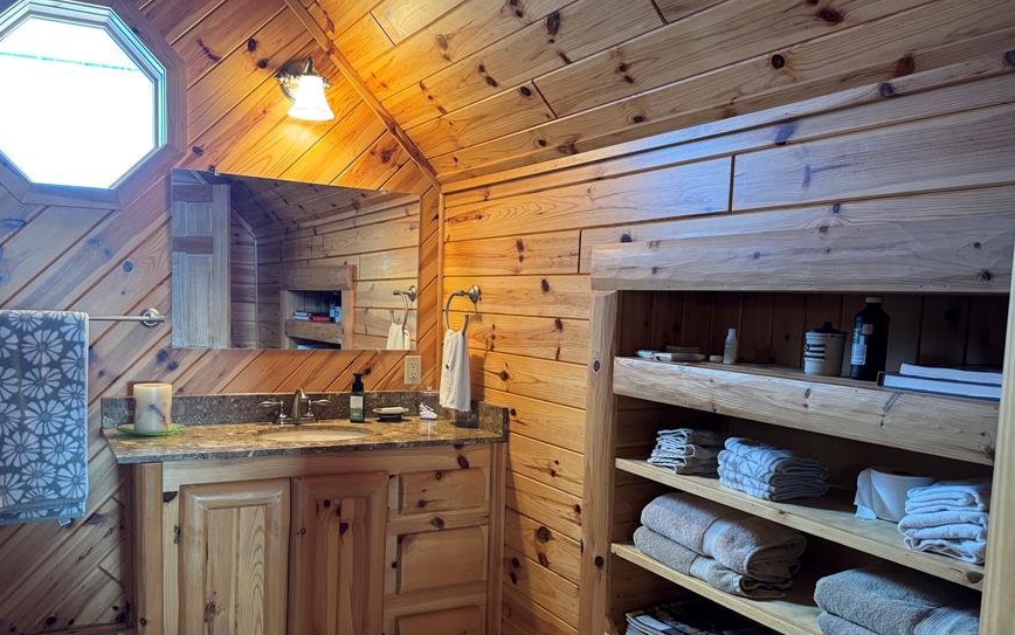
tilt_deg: -6.0
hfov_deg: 62.8
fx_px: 830
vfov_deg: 41.7
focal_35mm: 30
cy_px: 378
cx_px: 465
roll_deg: -2.4
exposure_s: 1/60
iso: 400
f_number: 1.78
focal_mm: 6.76
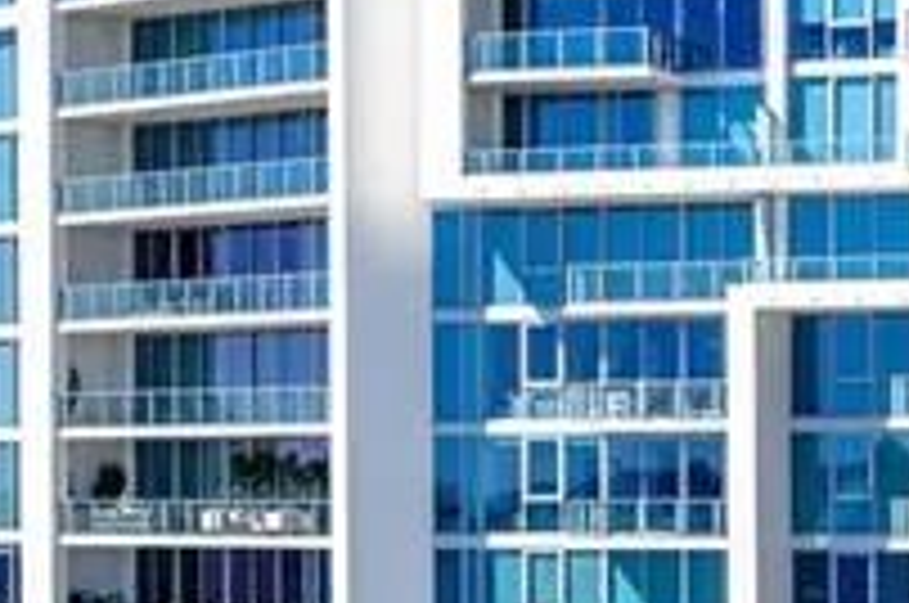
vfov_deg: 9.6
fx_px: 3580
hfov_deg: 14.4
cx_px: 693
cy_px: 464
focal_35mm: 142
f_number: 2.8
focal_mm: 14.45
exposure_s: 1/240
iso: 320
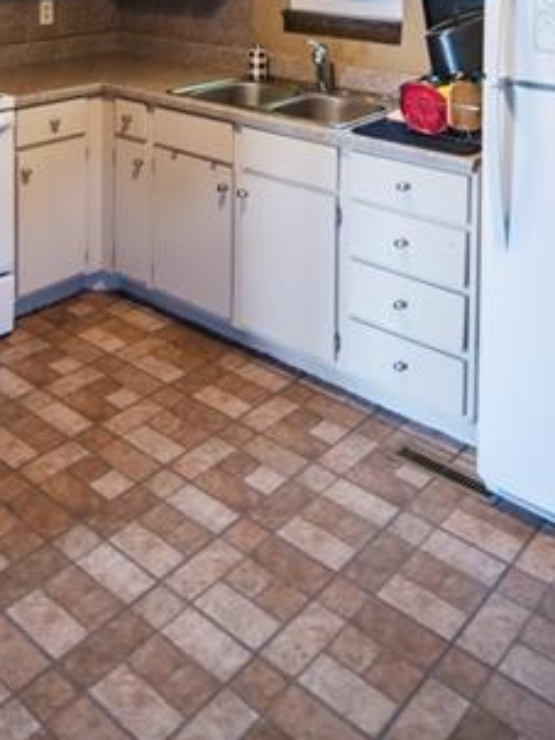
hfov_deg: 36.7
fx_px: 834
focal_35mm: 39
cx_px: 243
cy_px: -73
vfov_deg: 39.3
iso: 800
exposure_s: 1/200
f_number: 2.8
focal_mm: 16
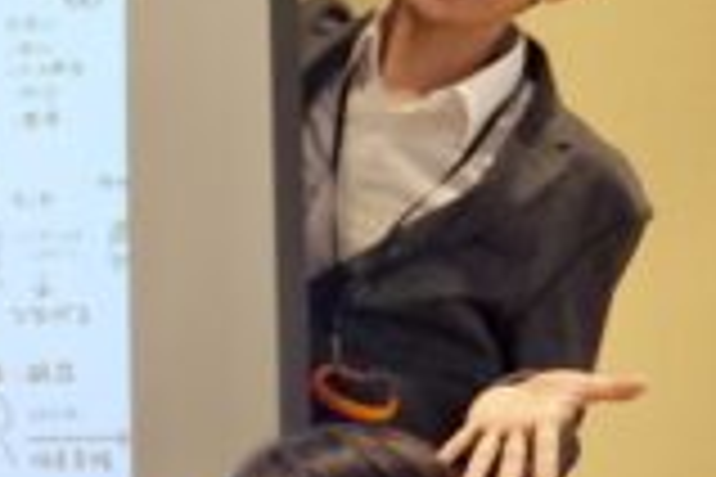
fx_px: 3301
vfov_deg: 8.1
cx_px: -896
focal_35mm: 166
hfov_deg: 10.8
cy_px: 736
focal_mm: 22
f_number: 4
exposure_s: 1/160
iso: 800
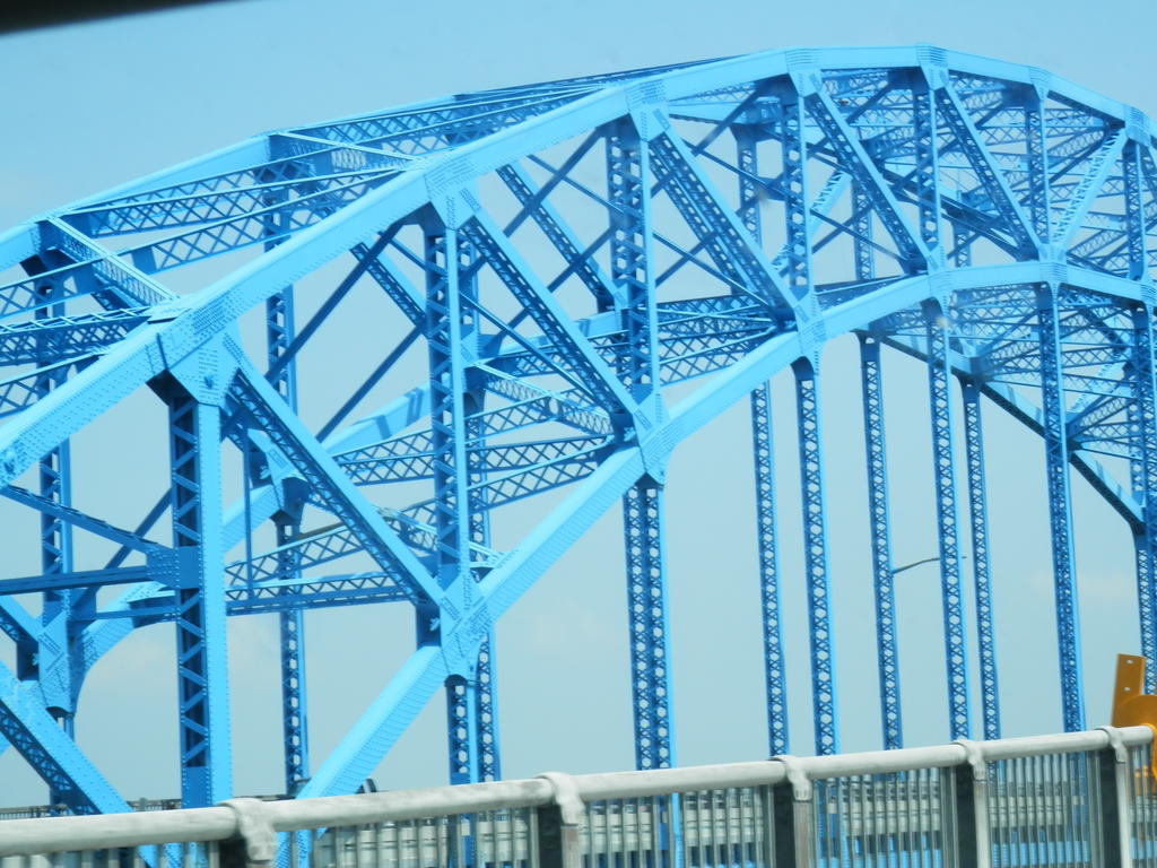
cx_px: 578
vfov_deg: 14.0
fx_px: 3543
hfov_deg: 18.5
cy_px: 434
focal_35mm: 106
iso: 80
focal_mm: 19
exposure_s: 1/320
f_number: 5
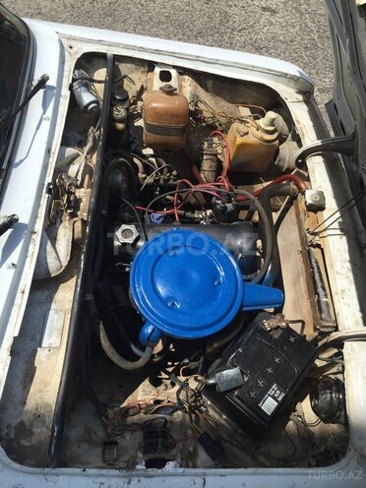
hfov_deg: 48.2
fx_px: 409
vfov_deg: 61.7
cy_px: 244
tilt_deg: -58.2
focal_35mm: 29
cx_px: 183
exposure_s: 1/2639
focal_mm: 4.15
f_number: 2.2
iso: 32
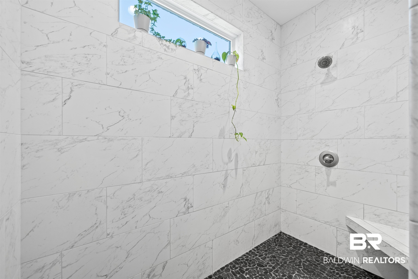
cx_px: 209
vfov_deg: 81.2
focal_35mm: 14
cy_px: 140
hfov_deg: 104.3
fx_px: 163
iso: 640
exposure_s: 1/25
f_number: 6.3
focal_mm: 14
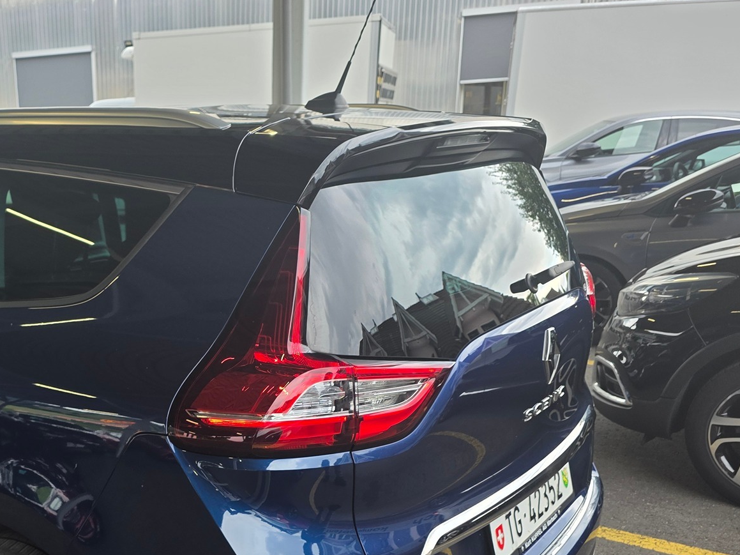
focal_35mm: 40
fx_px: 855
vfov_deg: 34.9
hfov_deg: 44.2
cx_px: 131
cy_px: 438
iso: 64
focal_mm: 6.3
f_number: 1.7
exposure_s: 1/180
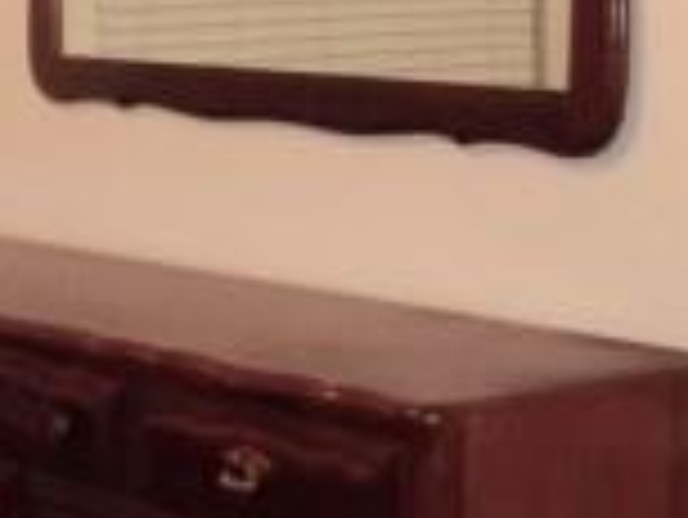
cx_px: -450
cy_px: 266
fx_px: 2248
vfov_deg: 13.1
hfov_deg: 15.5
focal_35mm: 113
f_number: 3.2
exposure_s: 1/60
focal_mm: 4.9
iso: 400
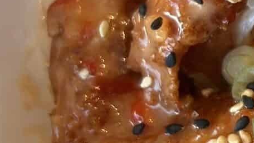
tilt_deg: -69.7
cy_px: -6
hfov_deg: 12.2
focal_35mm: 159
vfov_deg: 7.6
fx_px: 1071
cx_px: 479
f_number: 1.5
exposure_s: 1/120
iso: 64
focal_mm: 5.7
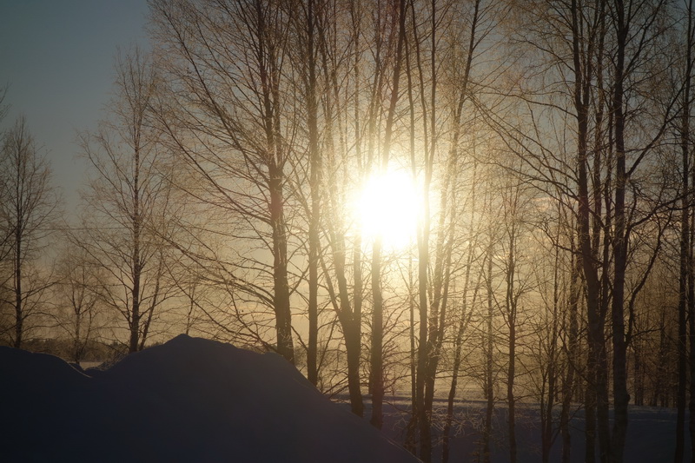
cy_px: 232
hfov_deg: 20.4
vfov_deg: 13.7
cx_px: 348
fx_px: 1930
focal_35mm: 100
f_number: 8
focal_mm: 37.1
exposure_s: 1/1600
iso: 125
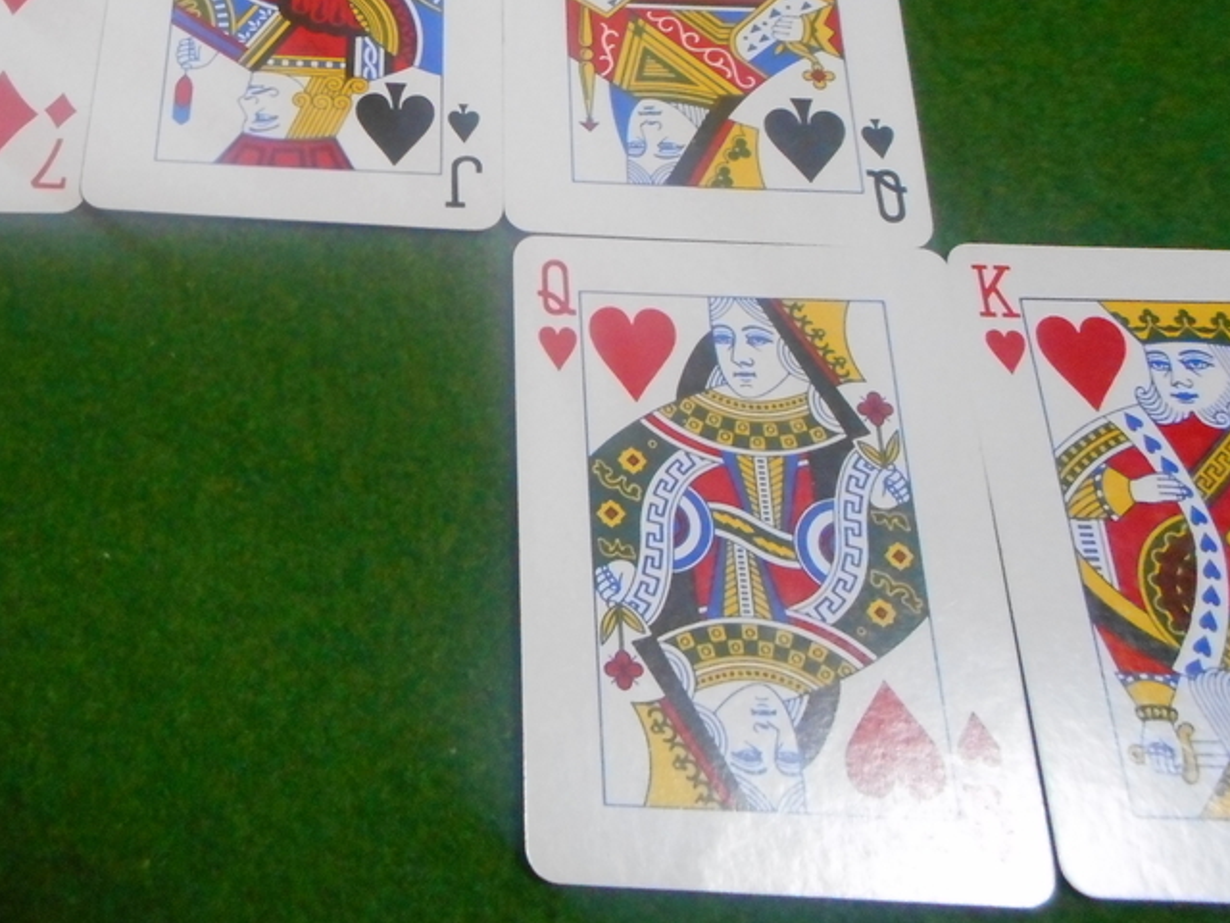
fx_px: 1421
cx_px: 319
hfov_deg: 45.3
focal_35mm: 40
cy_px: 254
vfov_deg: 35.3
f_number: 3.7
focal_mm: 4.5
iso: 800
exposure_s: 1/40
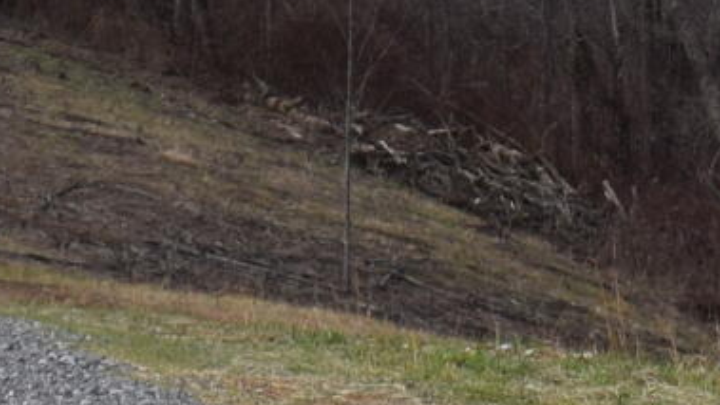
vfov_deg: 3.6
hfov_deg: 6.4
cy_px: -578
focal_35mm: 336
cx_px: 336
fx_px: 6416
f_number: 10
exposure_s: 1/200
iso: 100
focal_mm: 27
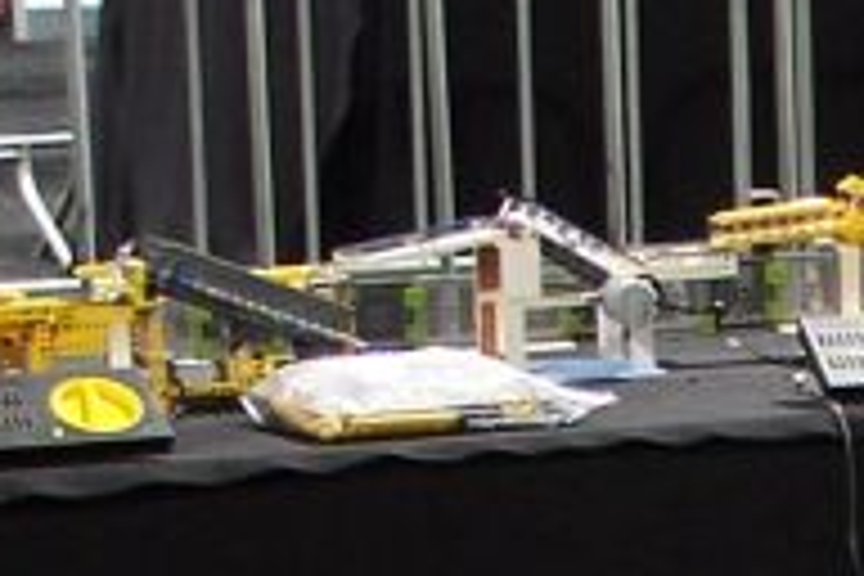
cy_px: 1512
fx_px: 7847
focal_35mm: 327
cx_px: 1688
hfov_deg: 6.1
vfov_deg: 4.1
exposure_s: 1/2
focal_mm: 9.8
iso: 80
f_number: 3.1
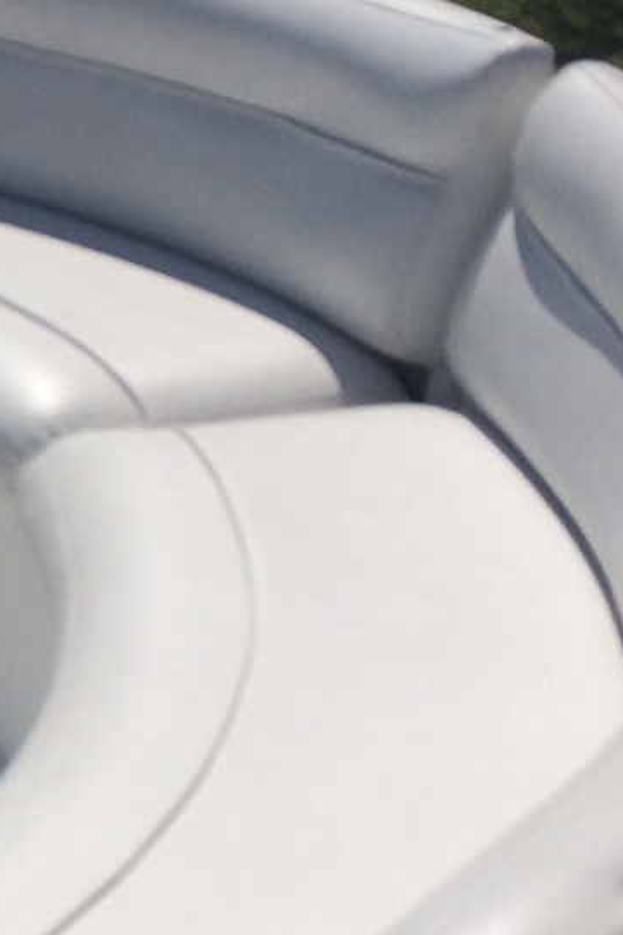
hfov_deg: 13.2
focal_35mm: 94
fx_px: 2441
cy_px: 628
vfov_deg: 21.6
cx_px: -478
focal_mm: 4.12
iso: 40
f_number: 2.2
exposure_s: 1/10309
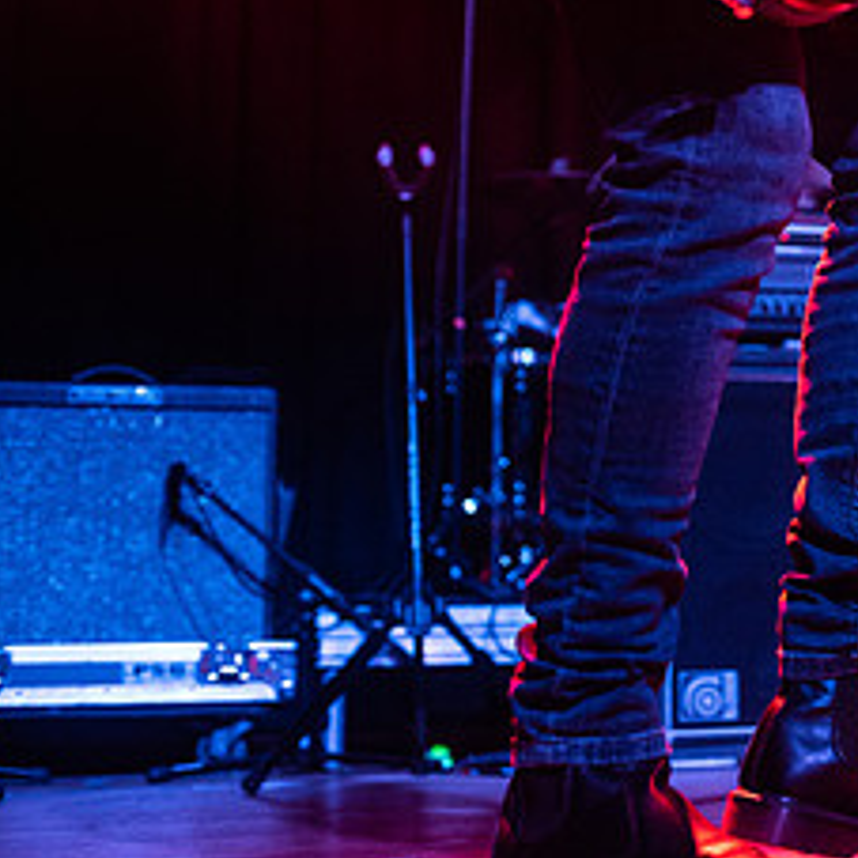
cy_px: 244
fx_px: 2131
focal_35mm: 76
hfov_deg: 21.2
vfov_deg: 22.6
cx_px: 1017
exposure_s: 1/400
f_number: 3.2
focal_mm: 35
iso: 3200
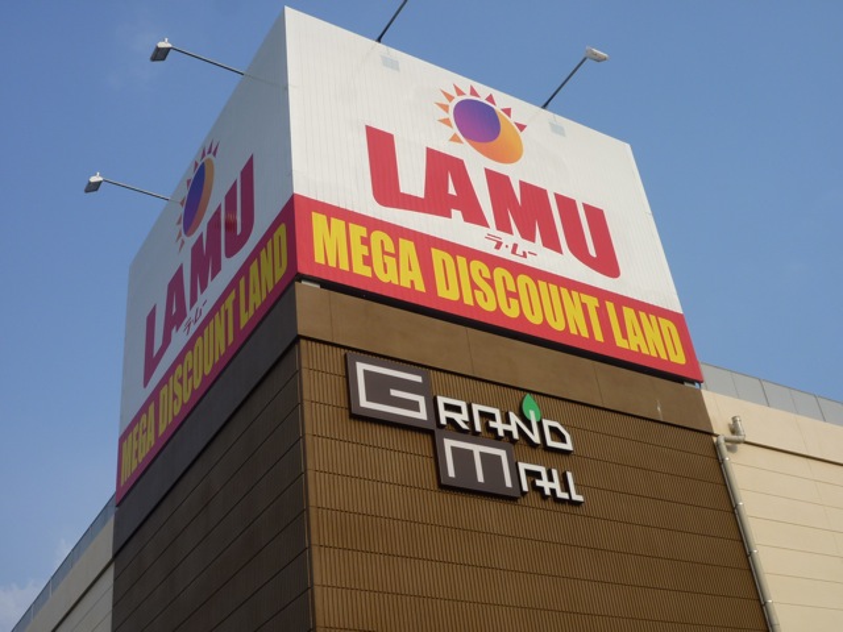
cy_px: 316
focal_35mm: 43
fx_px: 1047
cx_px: 422
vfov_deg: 33.6
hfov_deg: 43.9
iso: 80
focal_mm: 7.7
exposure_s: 1/400
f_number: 5
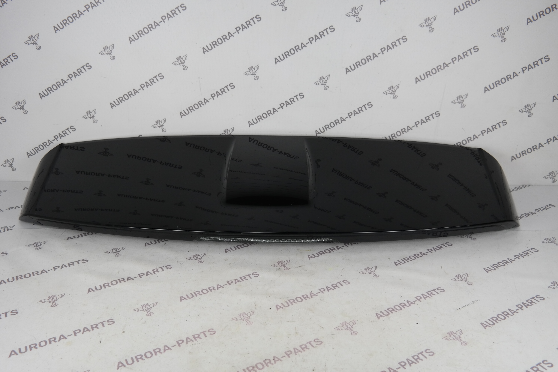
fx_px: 465
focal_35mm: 30
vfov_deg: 43.6
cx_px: 279
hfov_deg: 61.9
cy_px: 186
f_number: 3.5
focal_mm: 20
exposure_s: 1/80
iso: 200
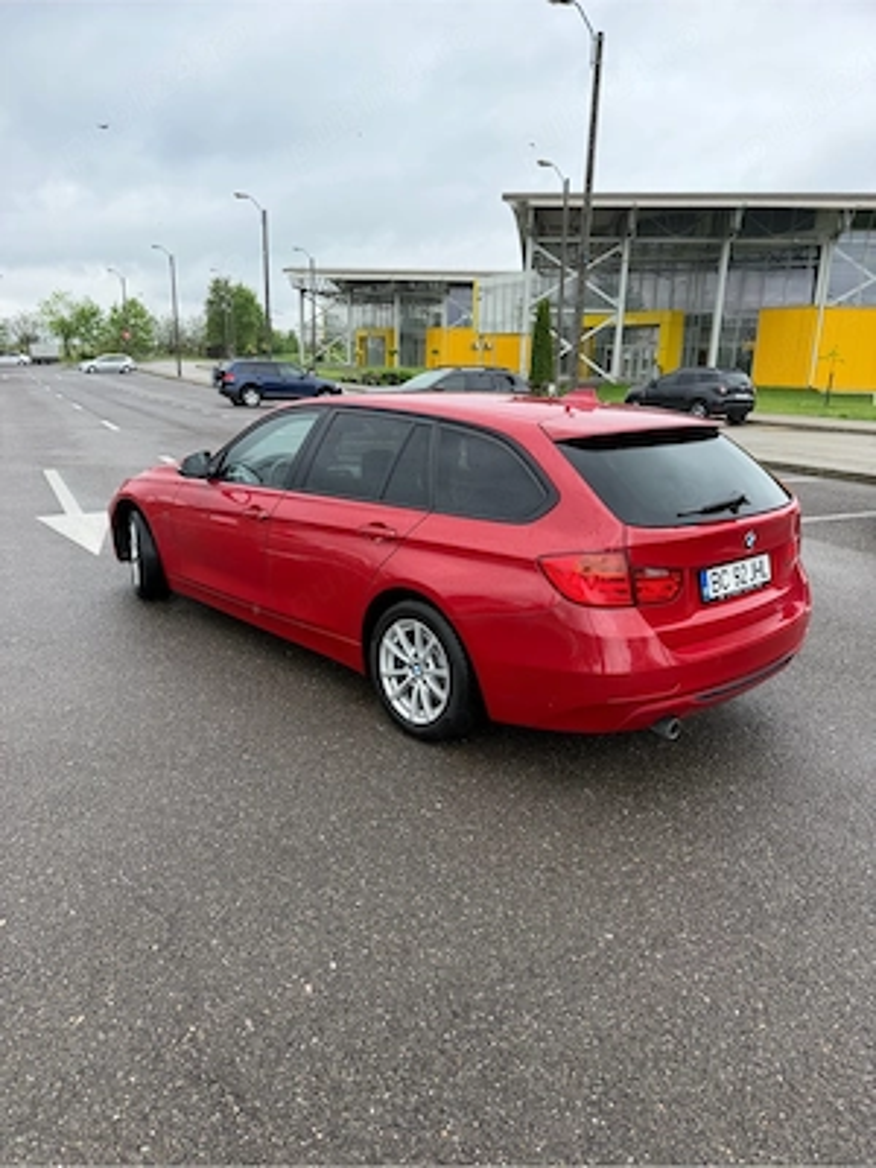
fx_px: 810
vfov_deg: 71.6
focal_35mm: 24
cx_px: 438
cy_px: 584
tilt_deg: -15.7
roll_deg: -3.0
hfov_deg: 56.8
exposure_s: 1/898
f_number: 1.78
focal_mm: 6.76
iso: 80
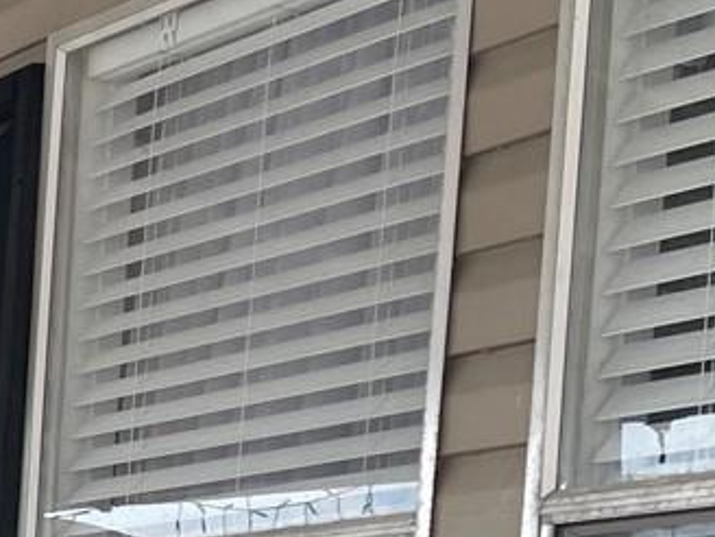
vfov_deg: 11.0
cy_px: 921
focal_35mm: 127
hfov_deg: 13.4
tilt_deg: -2.0
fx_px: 2623
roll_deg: -3.3
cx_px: -689
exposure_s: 1/1883
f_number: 1.6
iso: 50
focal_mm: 5.1
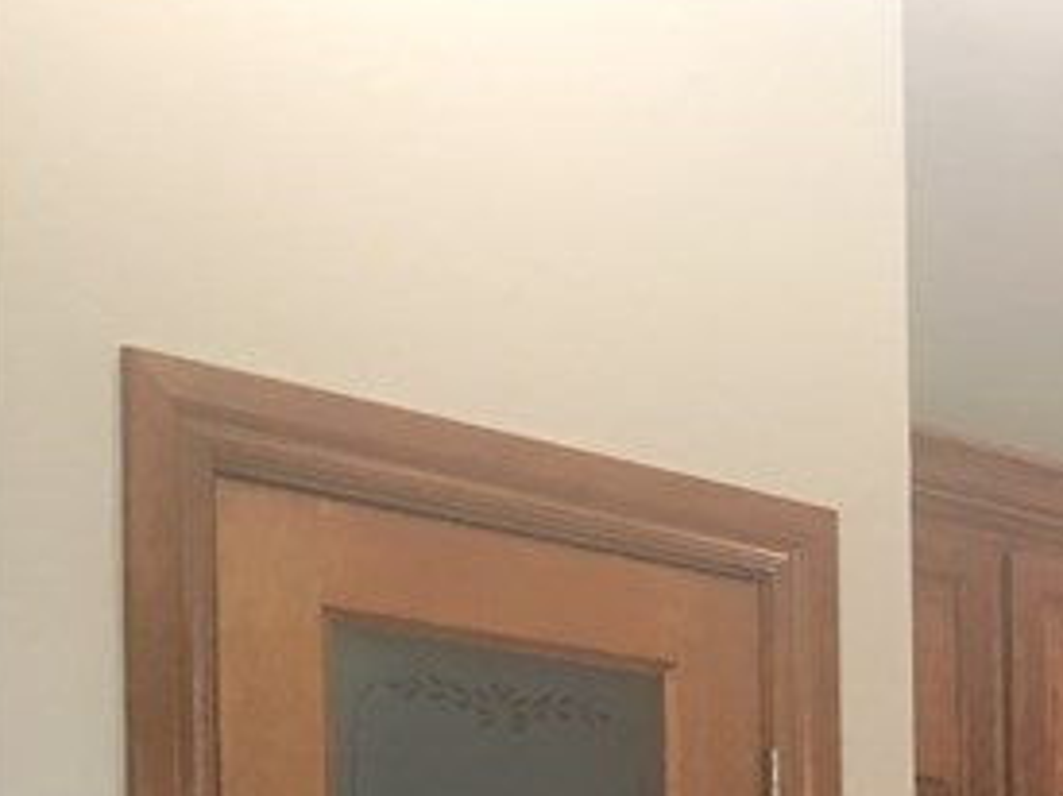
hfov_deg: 15.5
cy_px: 1333
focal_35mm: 108
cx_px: 1956
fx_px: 3315
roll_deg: -0.3
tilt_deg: -2.1
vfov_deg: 12.7
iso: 100
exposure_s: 1/30
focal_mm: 4.15
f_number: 2.2
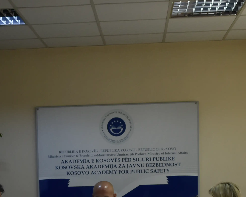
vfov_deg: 17.3
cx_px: 92
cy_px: 235
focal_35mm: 85
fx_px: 619
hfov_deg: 22.4
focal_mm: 20
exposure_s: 1/160
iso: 800
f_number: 3.8
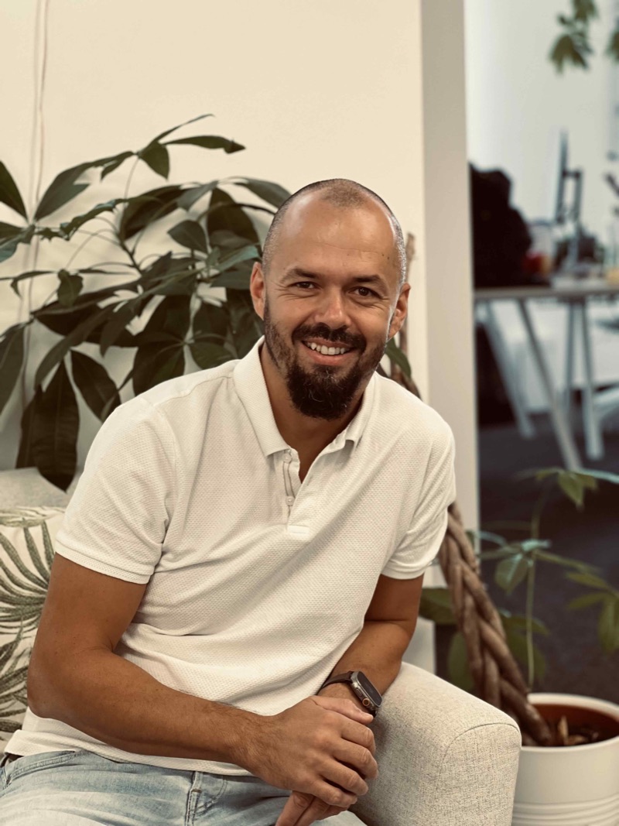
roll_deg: +2.5
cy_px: 413
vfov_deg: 25.3
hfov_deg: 19.1
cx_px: 310
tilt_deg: -7.0
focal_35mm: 77
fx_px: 1836
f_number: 2.8
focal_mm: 9
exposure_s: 1/33
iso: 200
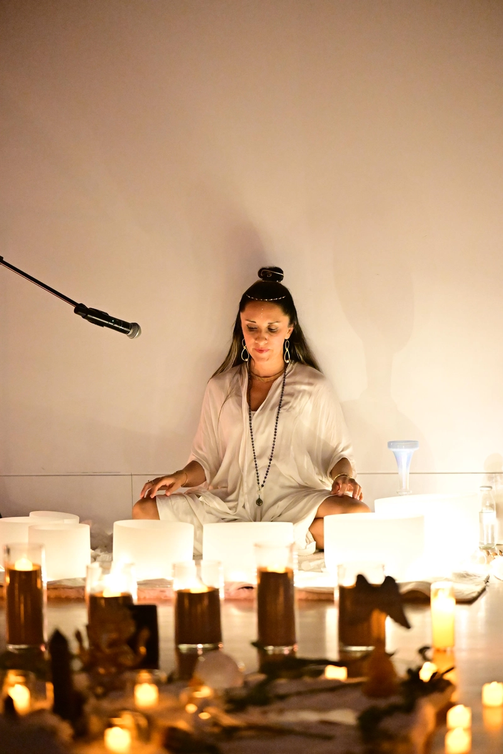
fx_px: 2347
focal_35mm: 112
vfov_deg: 18.3
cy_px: 377
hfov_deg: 12.2
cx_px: 252
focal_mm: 75
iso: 6400
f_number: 1.2
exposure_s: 1/125
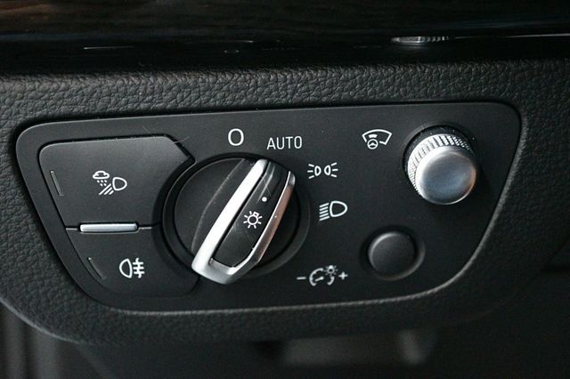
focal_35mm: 69
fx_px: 1092
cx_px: 285
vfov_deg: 19.7
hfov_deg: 29.3
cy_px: 190
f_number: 5.3
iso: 11400
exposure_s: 1/60
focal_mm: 46
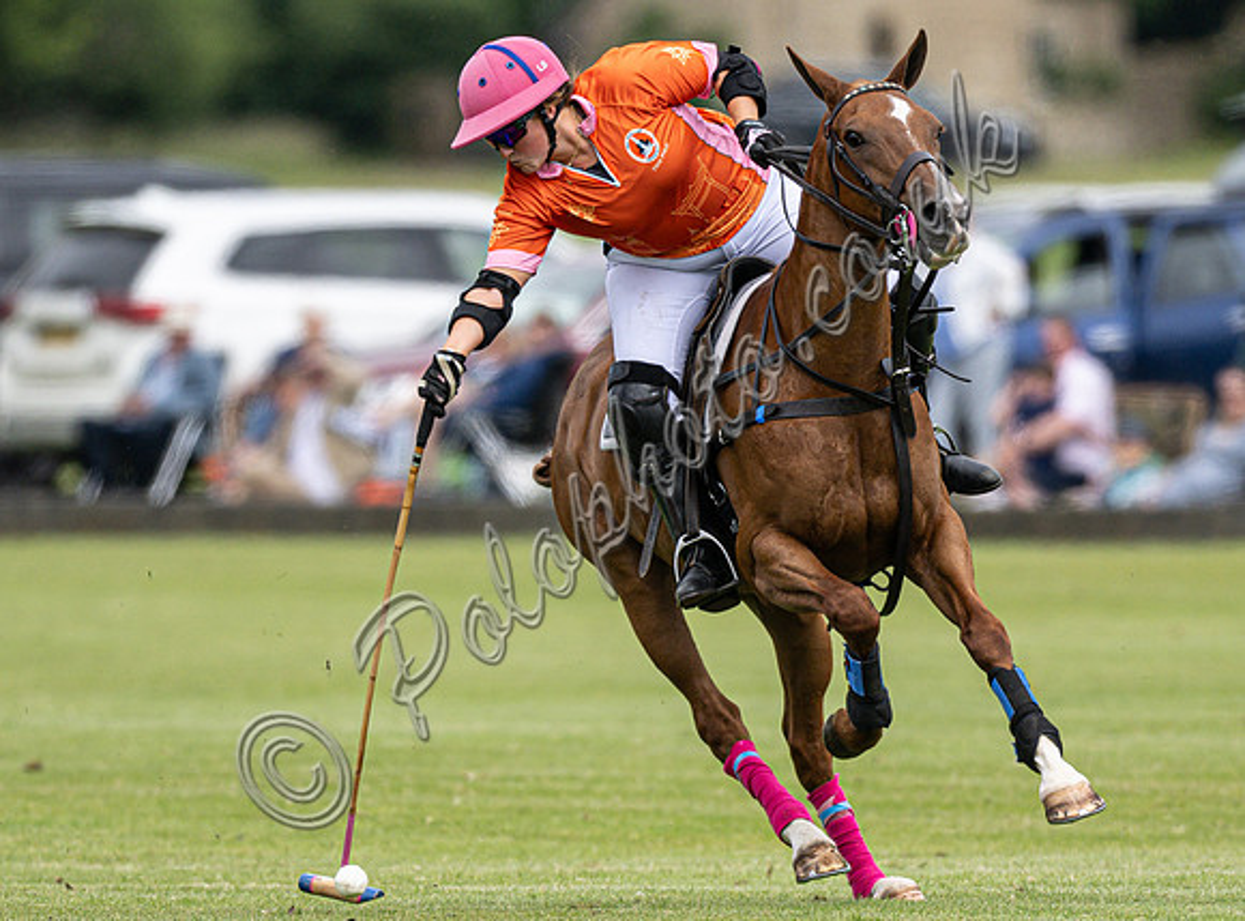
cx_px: 364
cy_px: 625
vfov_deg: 1.3
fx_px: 39337
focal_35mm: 1099
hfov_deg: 1.8
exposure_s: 1/2500
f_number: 4
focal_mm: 500
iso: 400
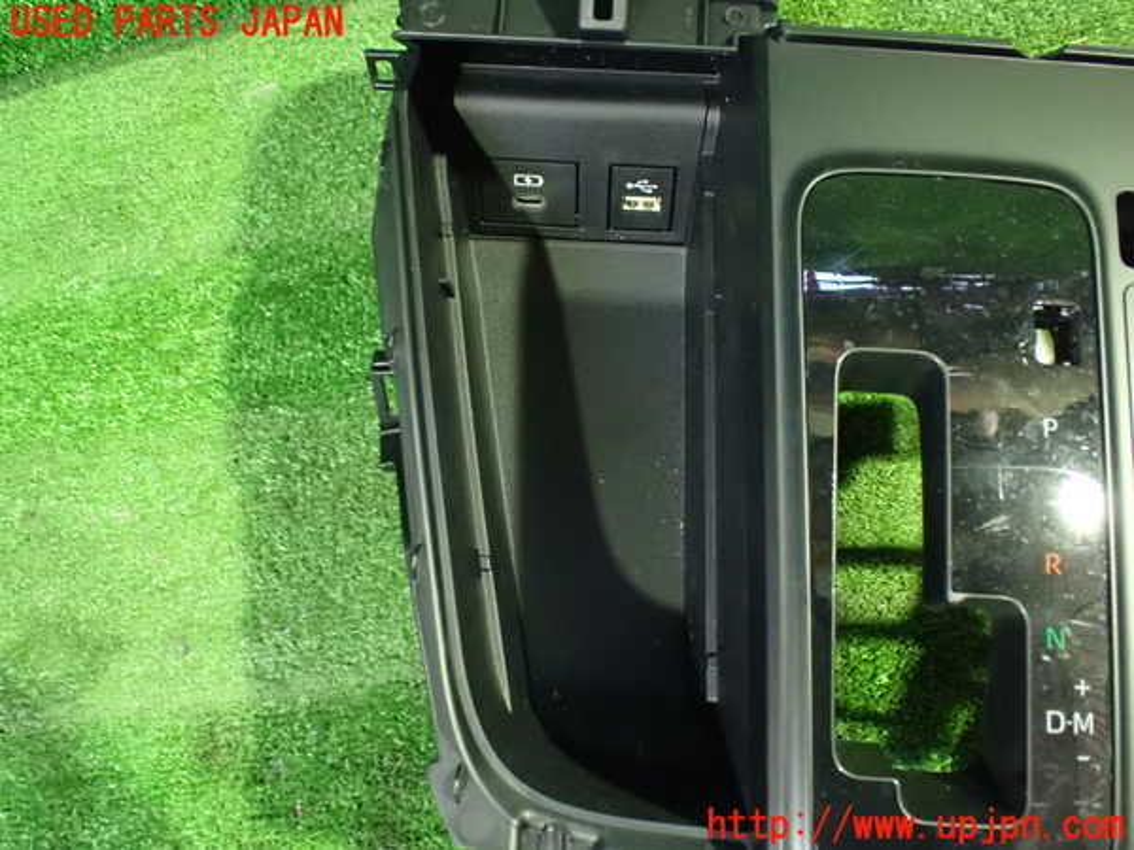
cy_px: 425
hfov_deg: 60.0
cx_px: 567
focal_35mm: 30
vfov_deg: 46.8
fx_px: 983
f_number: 2.3
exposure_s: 1/30
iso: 1600
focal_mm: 5.4
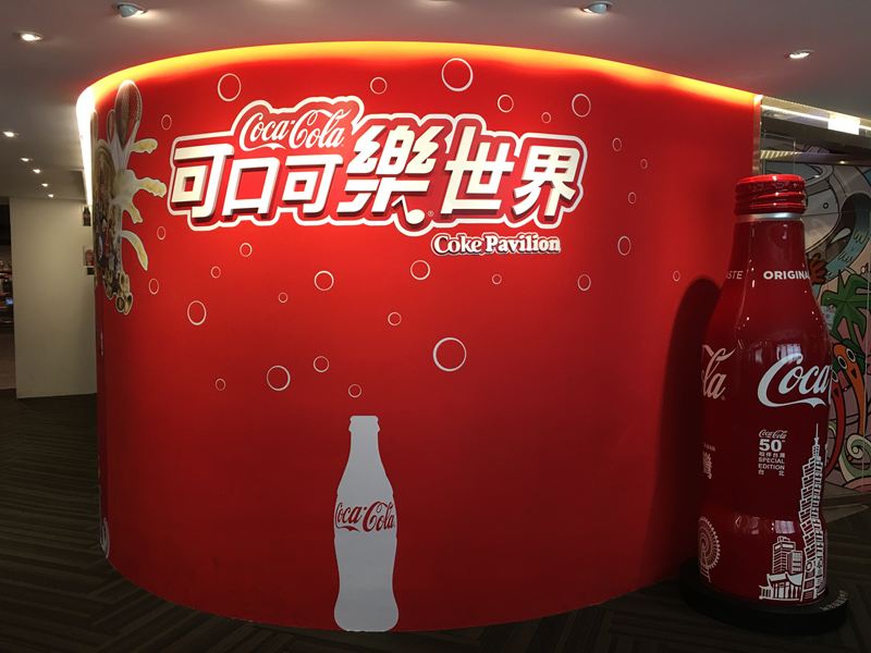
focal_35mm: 29
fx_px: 730
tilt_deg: -2.6
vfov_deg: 48.2
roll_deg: +0.5
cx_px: 436
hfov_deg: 61.7
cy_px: 326
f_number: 2.2
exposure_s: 1/15
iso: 40
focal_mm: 4.15
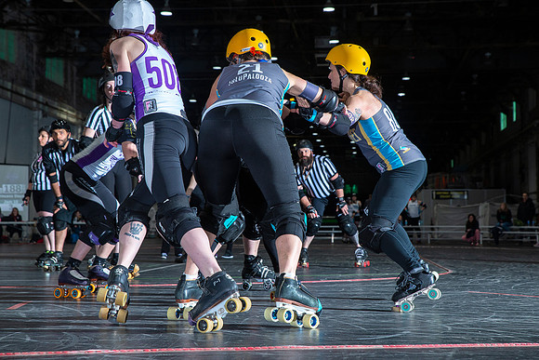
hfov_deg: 28.8
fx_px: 1048
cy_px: 180
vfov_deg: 19.5
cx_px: 270
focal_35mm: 70
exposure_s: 1/160
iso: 800
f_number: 8
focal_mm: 70
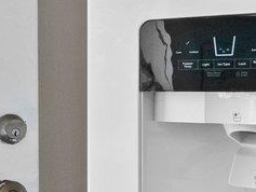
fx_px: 1043
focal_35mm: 141
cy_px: 78
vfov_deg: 10.5
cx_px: -619
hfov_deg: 9.3
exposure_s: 1/30
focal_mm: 17
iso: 250
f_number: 8
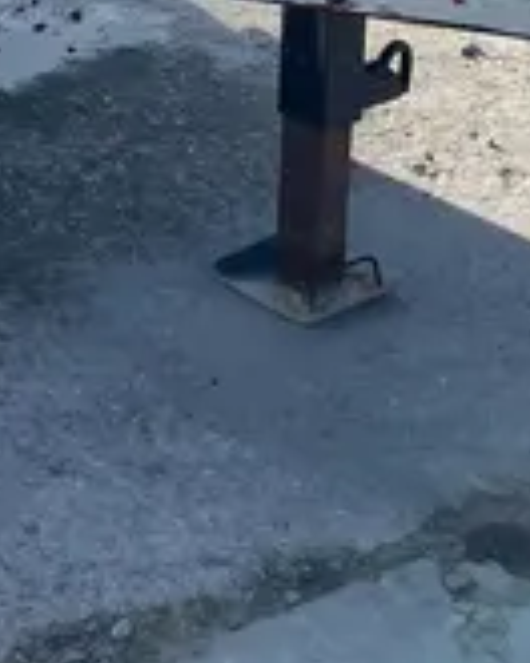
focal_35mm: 113
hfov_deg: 12.9
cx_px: -277
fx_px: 2216
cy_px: -464
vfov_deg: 15.1
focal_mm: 4.2
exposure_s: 1/3861
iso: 32
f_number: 1.6
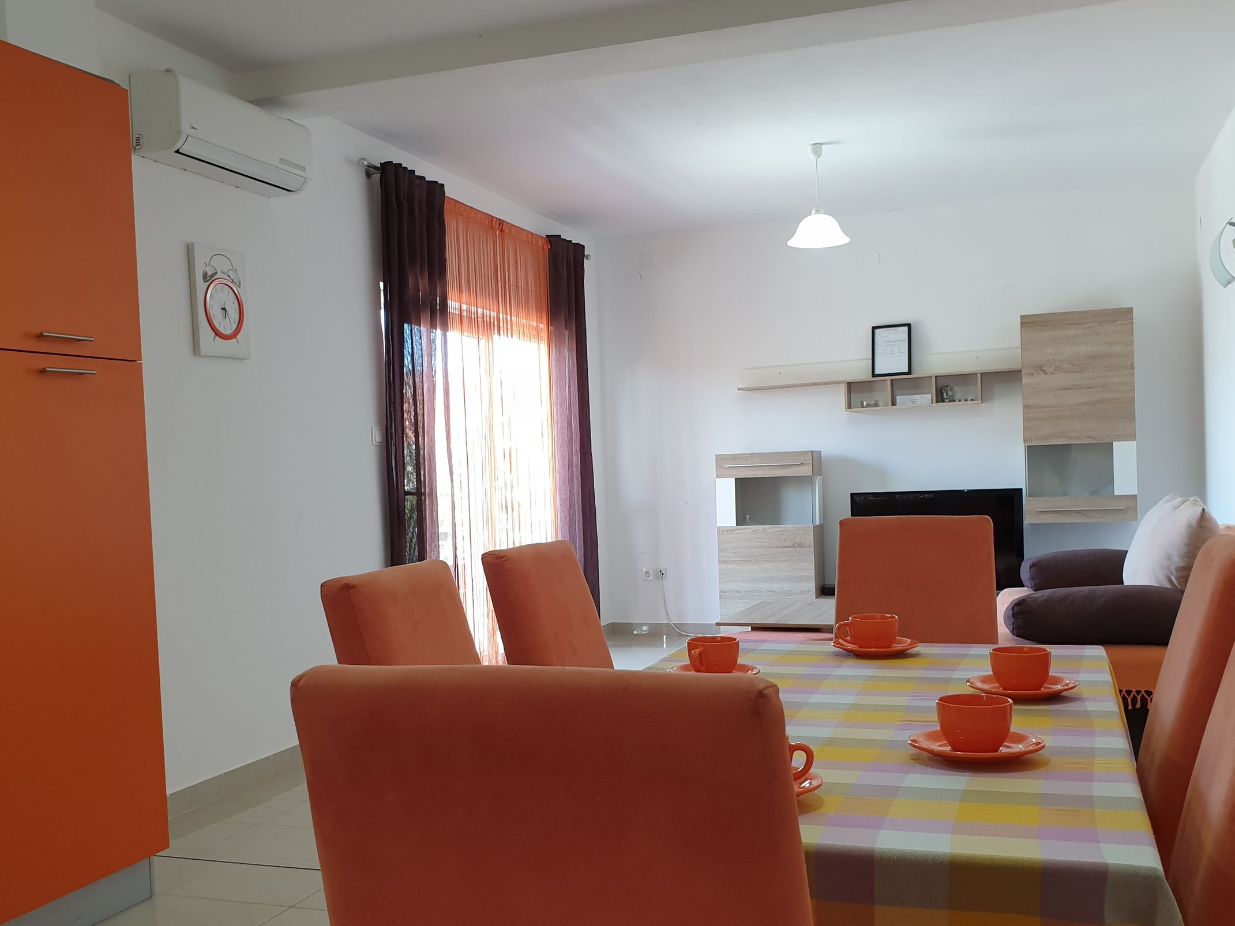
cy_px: 524
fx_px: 1213
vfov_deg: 41.7
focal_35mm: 34
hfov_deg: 53.9
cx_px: 600
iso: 125
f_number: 2.4
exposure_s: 1/50
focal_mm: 4.3
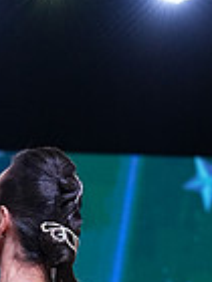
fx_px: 2597
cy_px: 556
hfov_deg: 4.7
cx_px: -62
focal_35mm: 318
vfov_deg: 6.1
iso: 1000
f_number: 4
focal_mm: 80
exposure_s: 1/400
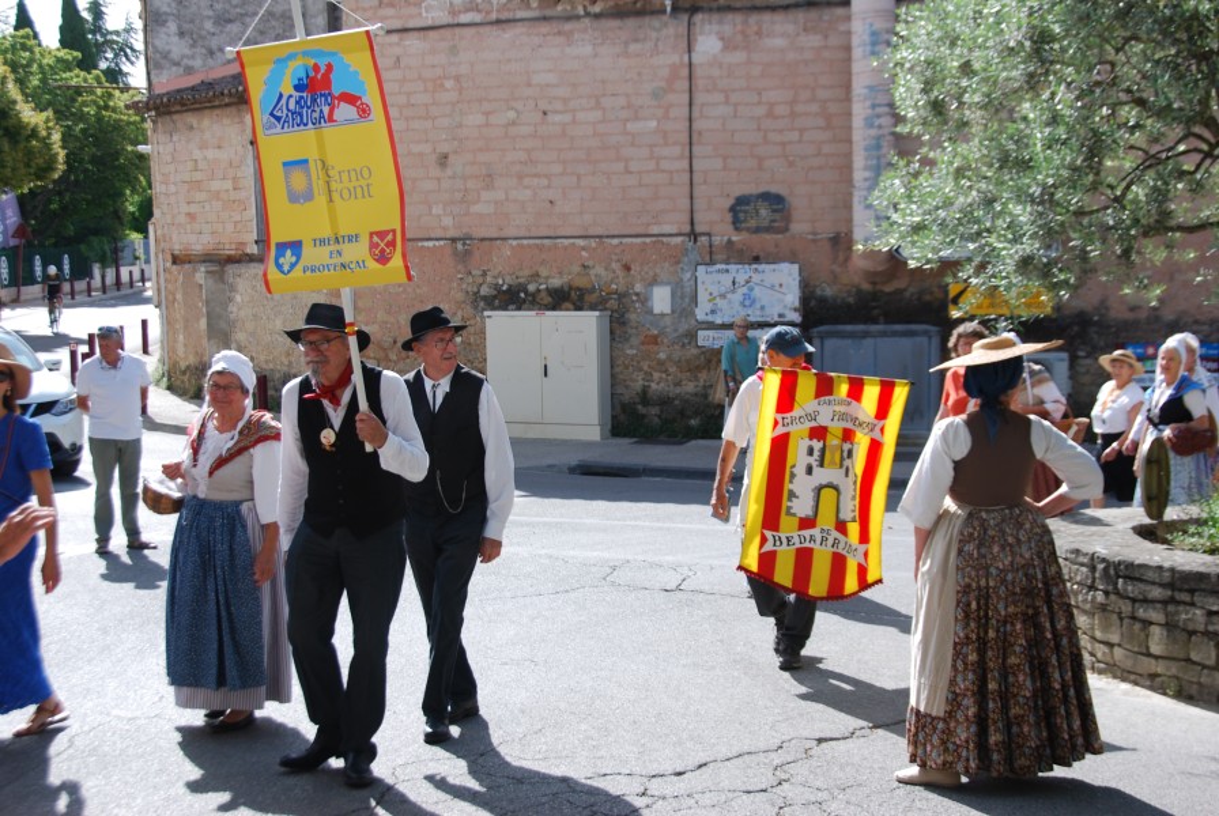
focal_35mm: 54
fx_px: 1831
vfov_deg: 25.1
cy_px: 408
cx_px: 610
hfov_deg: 36.8
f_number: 7.1
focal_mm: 36
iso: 100
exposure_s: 1/200
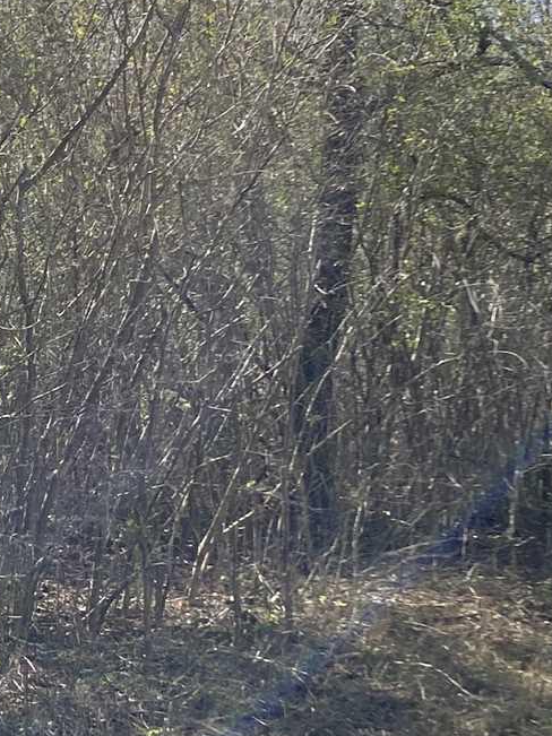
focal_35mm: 92
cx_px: 74
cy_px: 401
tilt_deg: -3.5
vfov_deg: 21.3
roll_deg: -1.1
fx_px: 1957
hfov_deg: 15.9
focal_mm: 4.25
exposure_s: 1/827
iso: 32
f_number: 1.8
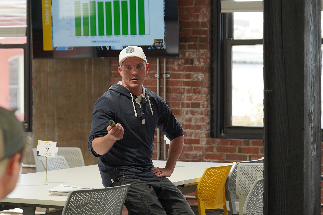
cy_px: 111
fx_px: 1103
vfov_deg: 11.1
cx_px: 134
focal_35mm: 123
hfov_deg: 16.6
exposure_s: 1/160
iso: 250
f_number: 4
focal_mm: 70
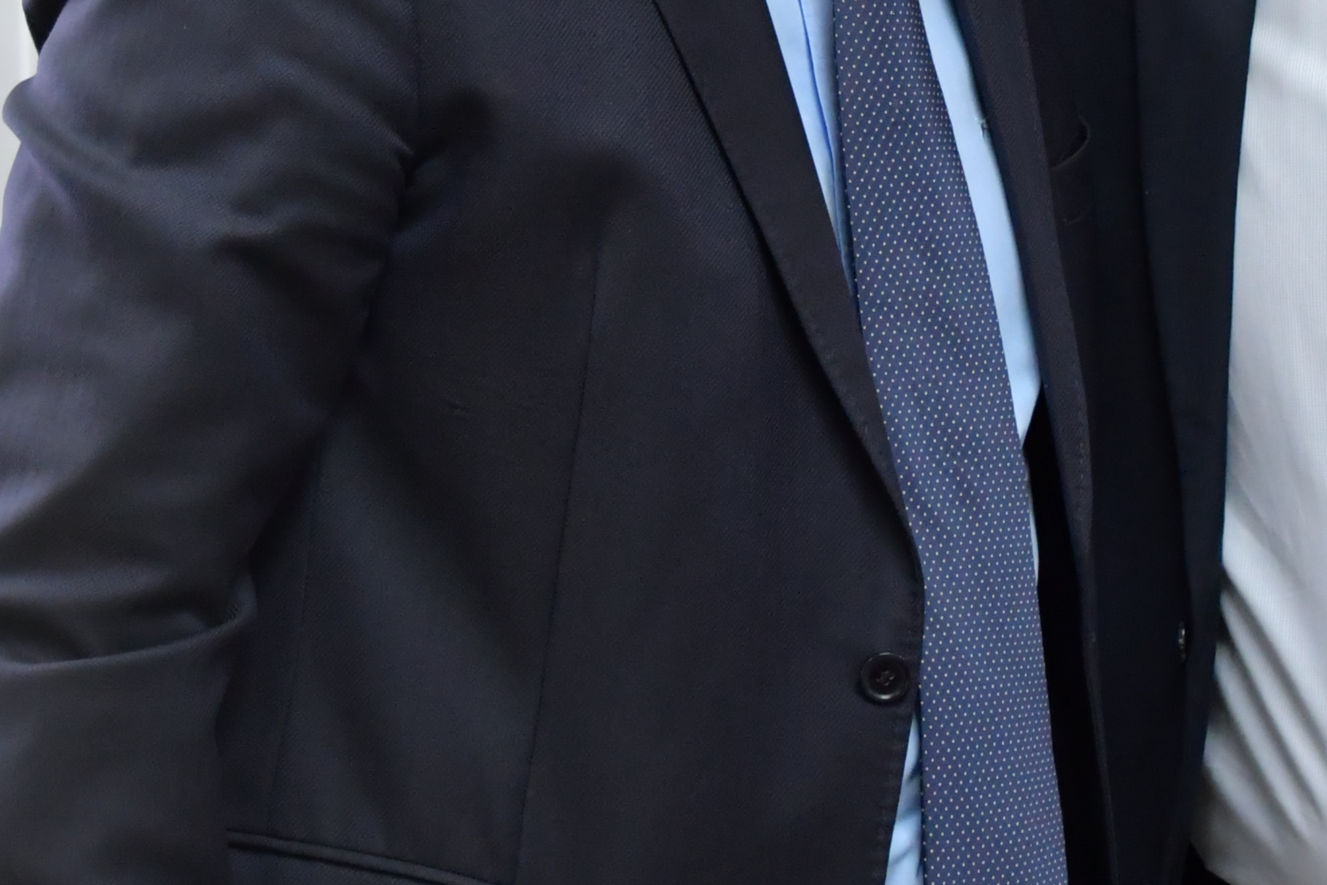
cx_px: 877
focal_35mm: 161
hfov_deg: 12.7
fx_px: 5934
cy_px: -22
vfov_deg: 8.5
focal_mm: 38
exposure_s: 1/100
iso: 1600
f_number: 5
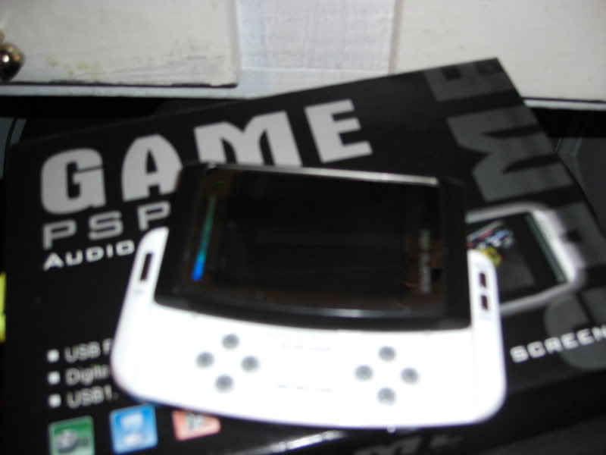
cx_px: 303
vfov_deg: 37.7
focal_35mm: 38
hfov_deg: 49.0
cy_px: 228
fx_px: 665
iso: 200
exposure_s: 1/30
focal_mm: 7.9
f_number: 2.8
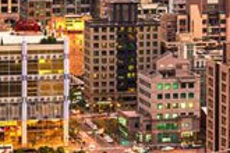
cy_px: -81
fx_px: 1425
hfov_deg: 9.2
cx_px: 187
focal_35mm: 223
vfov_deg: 6.1
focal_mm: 48
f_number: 10
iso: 64
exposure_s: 2.5
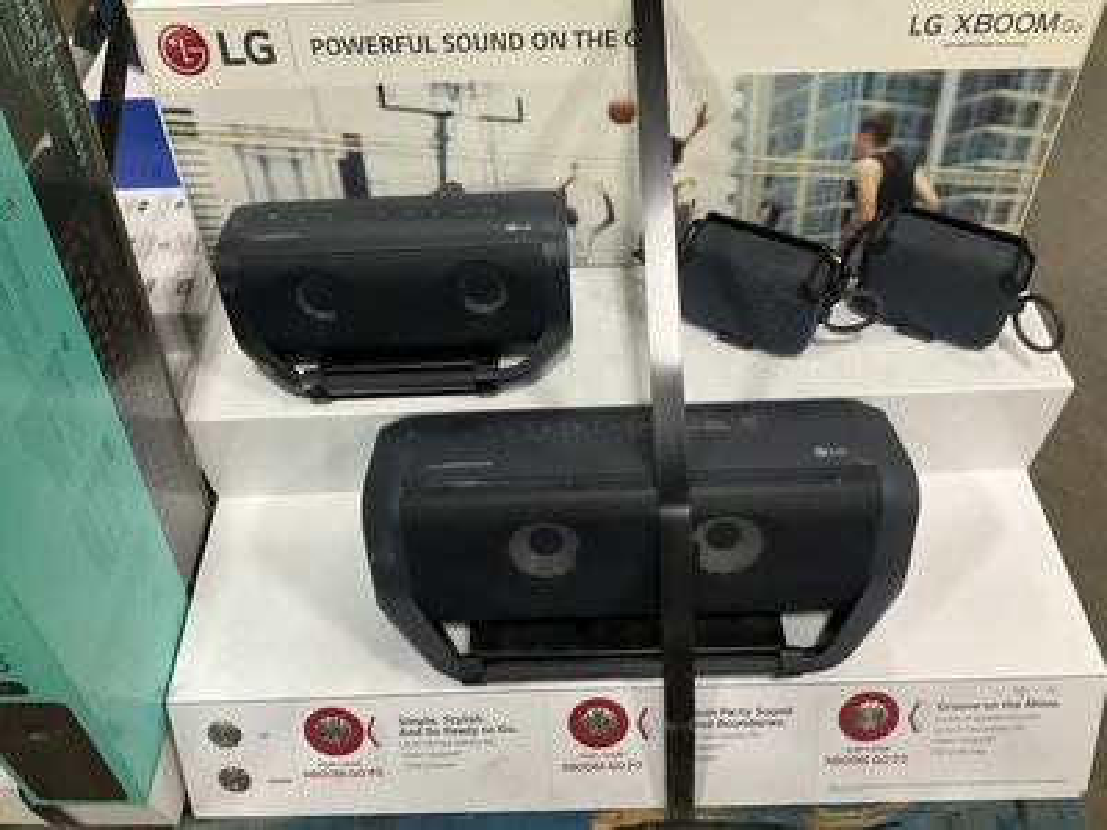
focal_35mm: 29
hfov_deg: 61.7
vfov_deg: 48.2
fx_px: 927
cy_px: 415
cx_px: 554
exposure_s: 1/60
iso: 160
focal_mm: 3
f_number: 1.8
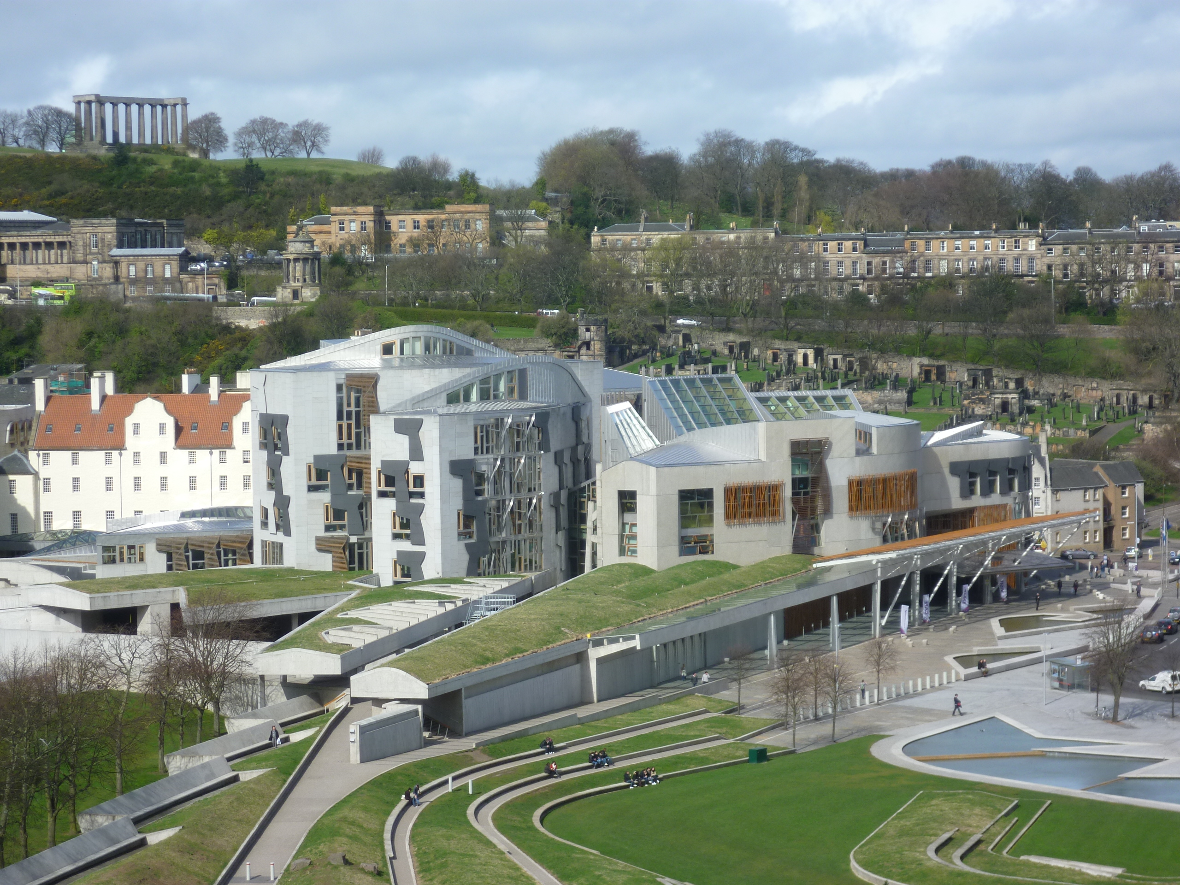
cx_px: 590
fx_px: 3443
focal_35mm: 101
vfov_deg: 14.6
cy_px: 442
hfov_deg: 19.4
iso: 80
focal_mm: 18
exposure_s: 1/400
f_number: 5.6
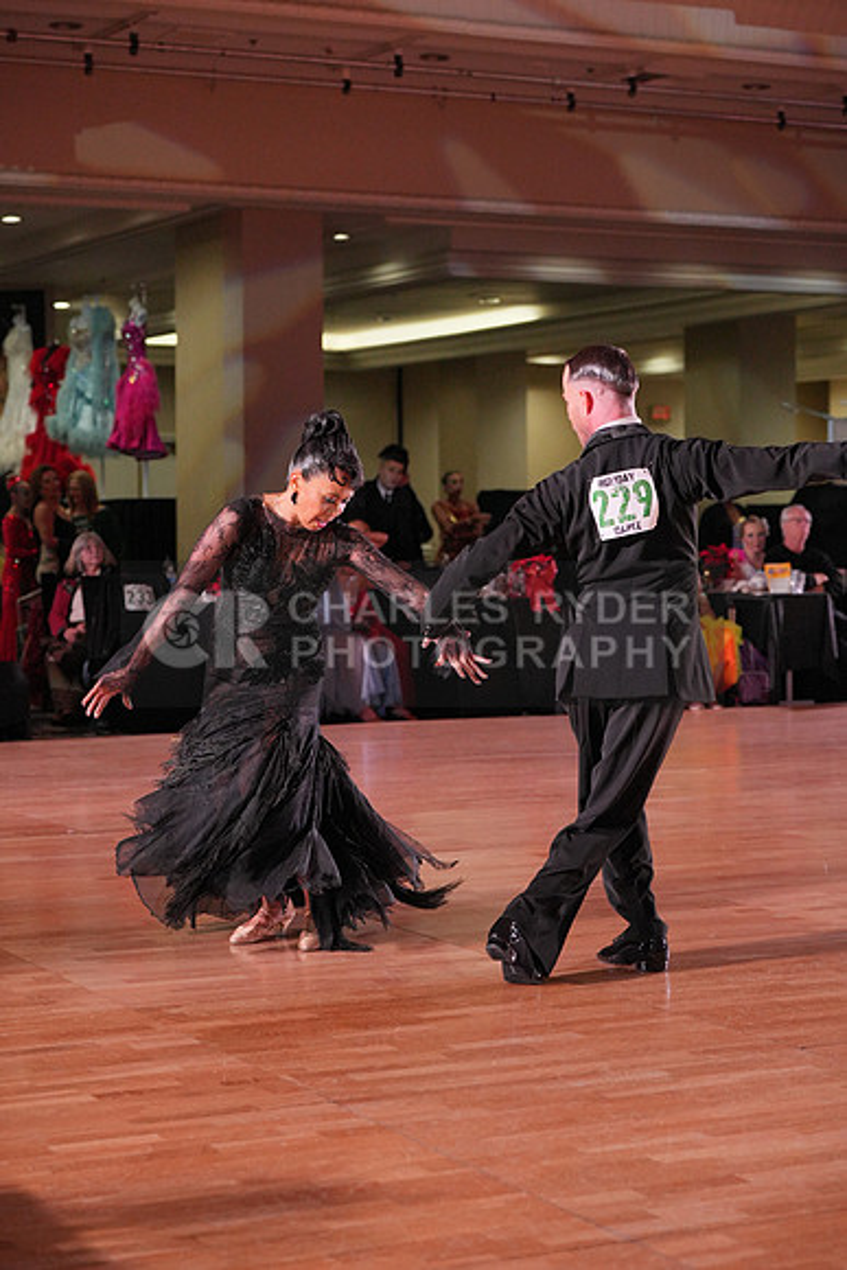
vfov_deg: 28.8
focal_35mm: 70
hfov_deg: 19.5
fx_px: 2469
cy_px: 635
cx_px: 424
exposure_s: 1/500
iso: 3200
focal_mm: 70
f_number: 4
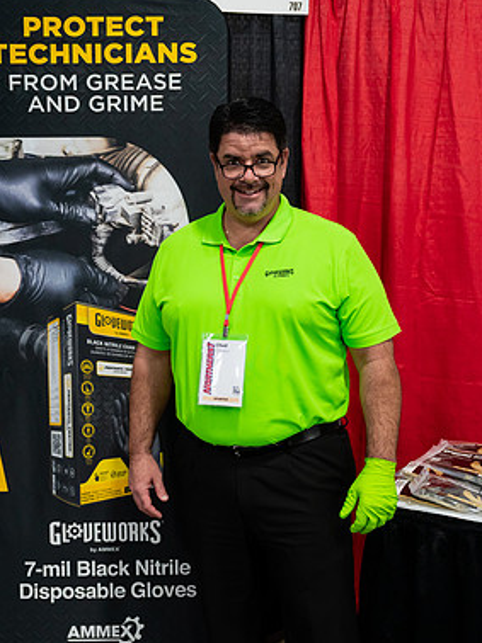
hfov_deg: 27.0
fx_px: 1004
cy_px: 303
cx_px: 220
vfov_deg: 35.6
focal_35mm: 54
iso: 2500
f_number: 3.2
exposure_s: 1/250
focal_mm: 34.5
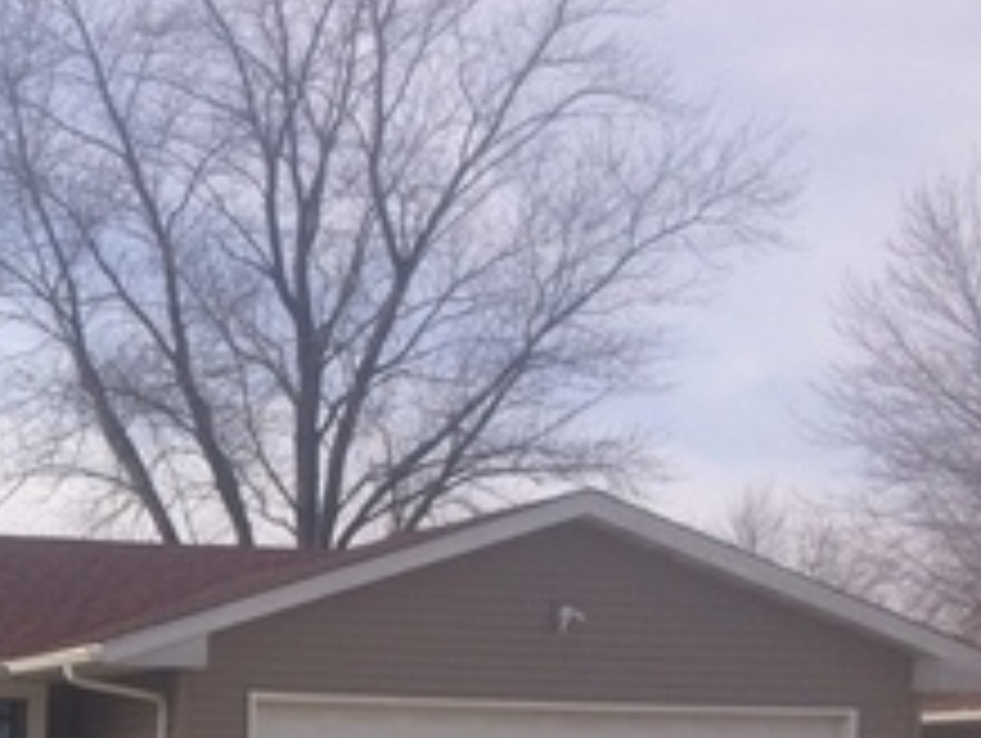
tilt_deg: -4.7
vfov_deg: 16.6
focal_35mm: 85
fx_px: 2412
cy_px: 891
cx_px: -270
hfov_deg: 21.0
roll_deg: +0.6
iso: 32
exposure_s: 1/2415
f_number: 2.2
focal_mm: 4.15
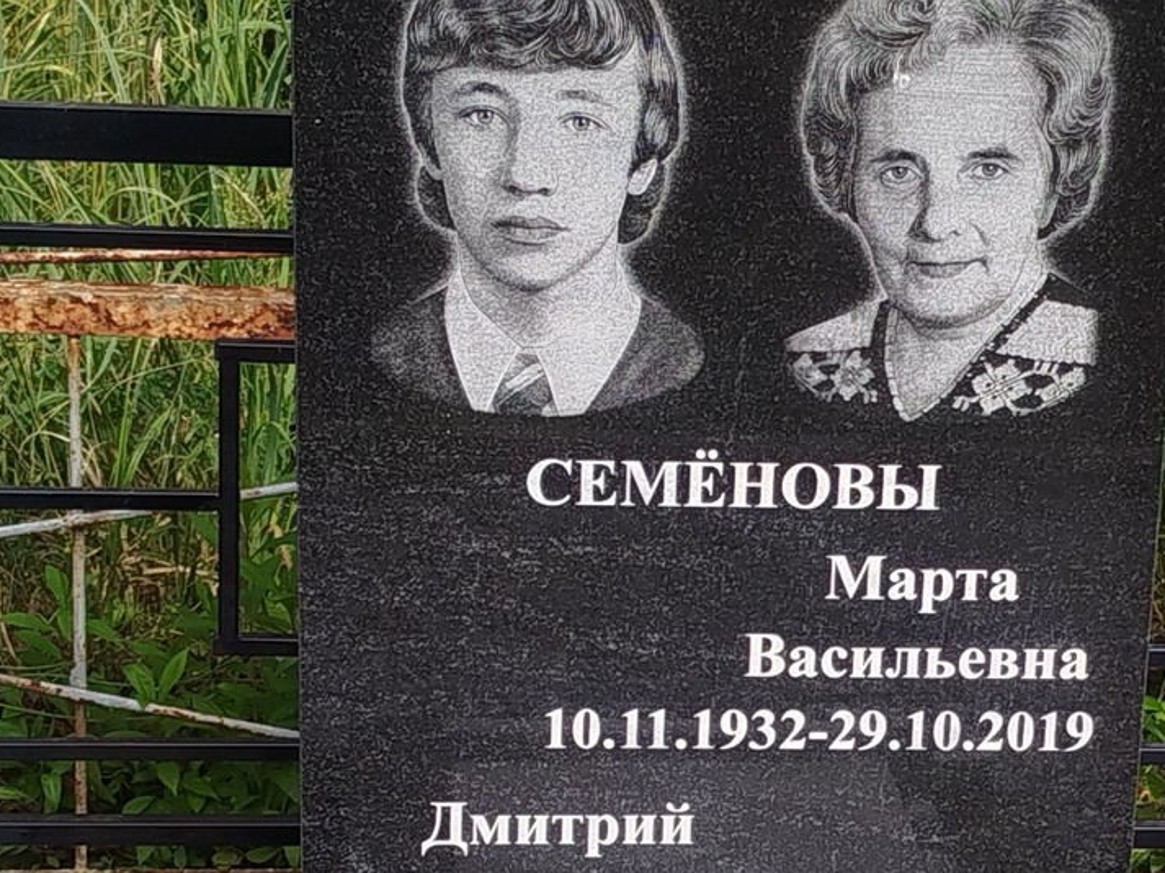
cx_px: 773
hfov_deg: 20.2
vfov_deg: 15.2
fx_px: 3263
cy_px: 646
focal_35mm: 97
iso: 50
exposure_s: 1/865
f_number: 1.7
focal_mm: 5.31
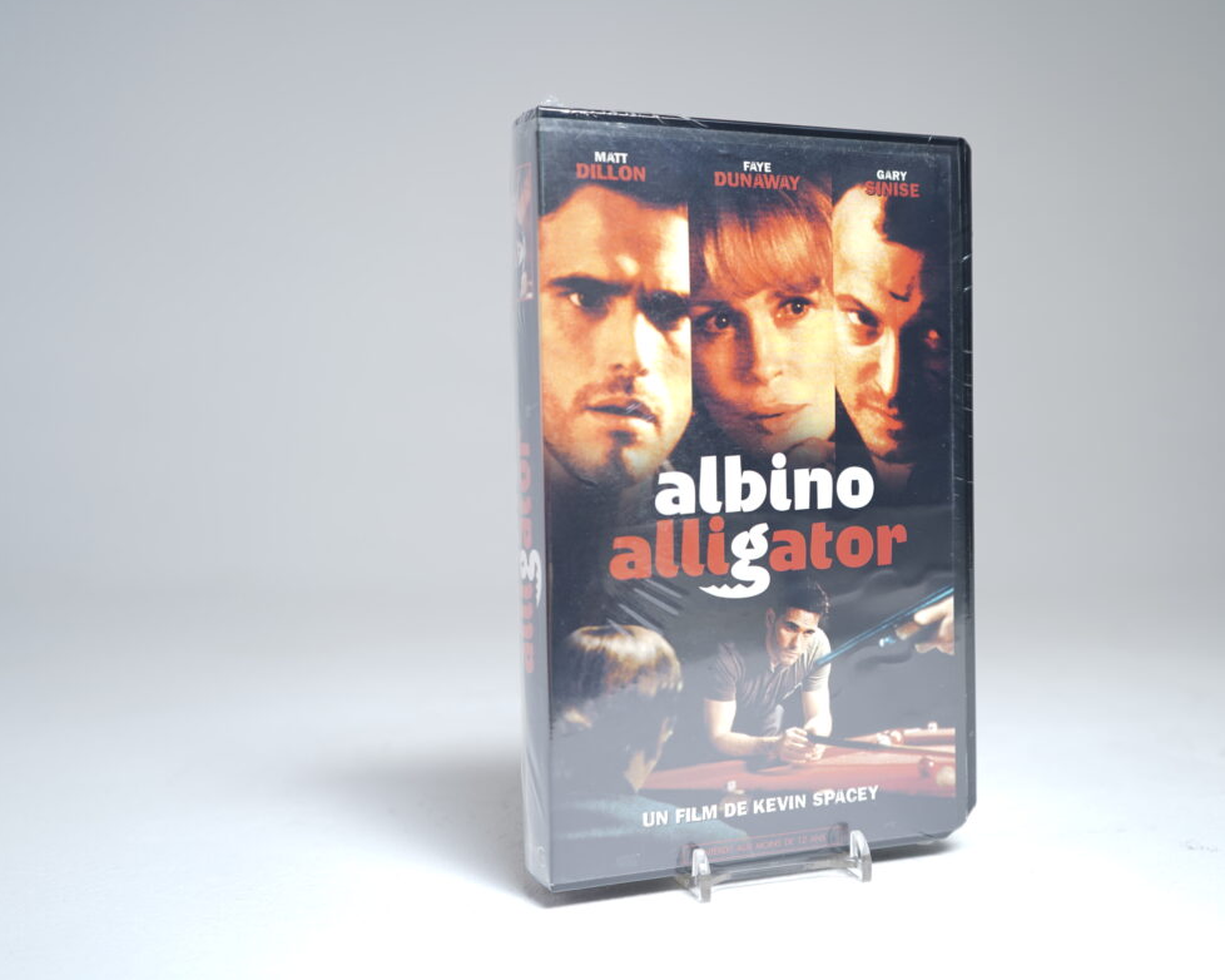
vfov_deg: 39.1
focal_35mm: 38
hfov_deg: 47.6
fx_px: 1377
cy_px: 493
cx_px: 747
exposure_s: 1/4
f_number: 4.5
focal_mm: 33
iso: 64
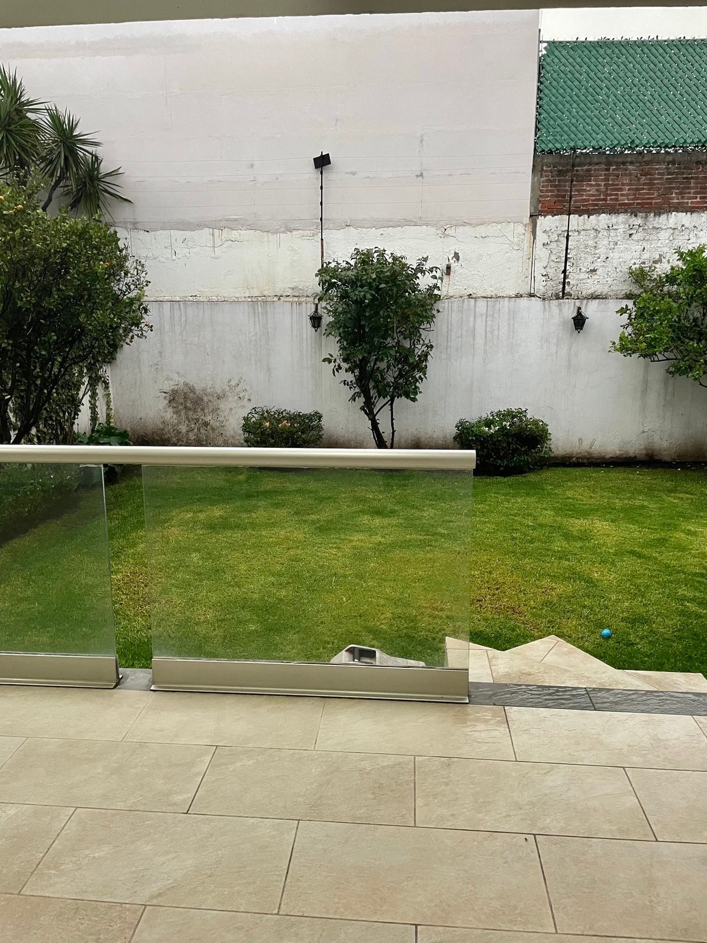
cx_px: 354
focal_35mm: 26
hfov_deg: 53.1
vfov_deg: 67.3
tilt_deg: -12.7
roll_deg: -0.3
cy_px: 472
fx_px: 708
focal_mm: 4.2
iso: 400
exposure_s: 1/60
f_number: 1.6
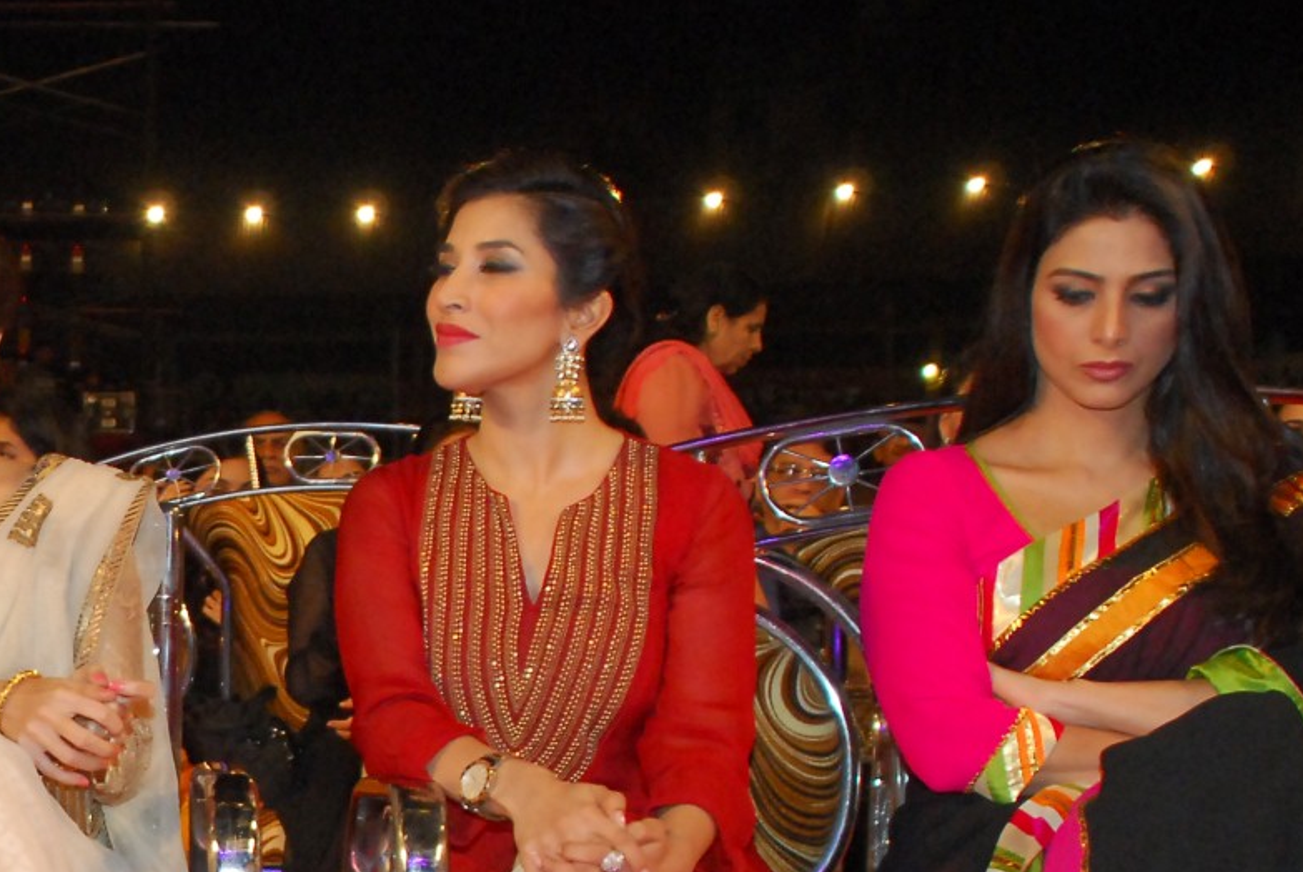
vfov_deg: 14.7
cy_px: 793
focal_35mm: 92
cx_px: -166
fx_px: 3334
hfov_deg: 20.9
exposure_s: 1/125
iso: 1000
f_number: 3.8
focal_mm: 24
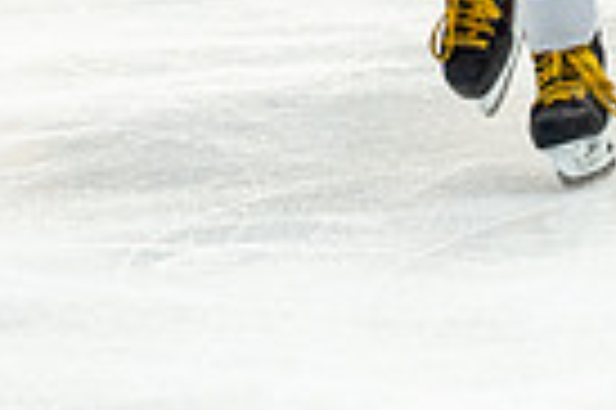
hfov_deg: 2.2
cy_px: -268
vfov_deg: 1.4
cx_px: 391
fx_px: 16270
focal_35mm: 952
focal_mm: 150
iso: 800
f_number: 3.5
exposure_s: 1/640
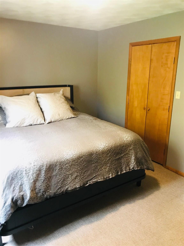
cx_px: 92
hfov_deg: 49.7
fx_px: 198
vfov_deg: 63.4
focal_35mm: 28
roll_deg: -0.1
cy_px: 123
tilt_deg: -13.2
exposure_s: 1/4
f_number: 1.8
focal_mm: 3.99
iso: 100
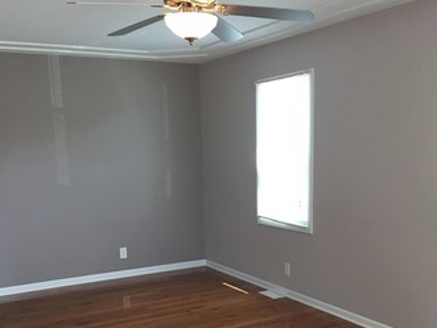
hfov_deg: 44.7
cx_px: 231
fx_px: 531
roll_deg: +0.4
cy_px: 262
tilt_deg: -11.7
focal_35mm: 42
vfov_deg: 33.4
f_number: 2.2
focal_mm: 4.15
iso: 32
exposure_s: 1/30
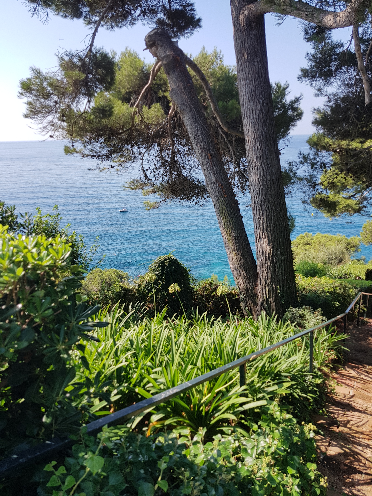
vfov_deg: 67.3
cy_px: 248
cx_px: 186
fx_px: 373
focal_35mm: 26
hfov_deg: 53.1
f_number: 1.7
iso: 50
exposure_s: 1/1788
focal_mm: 4.2
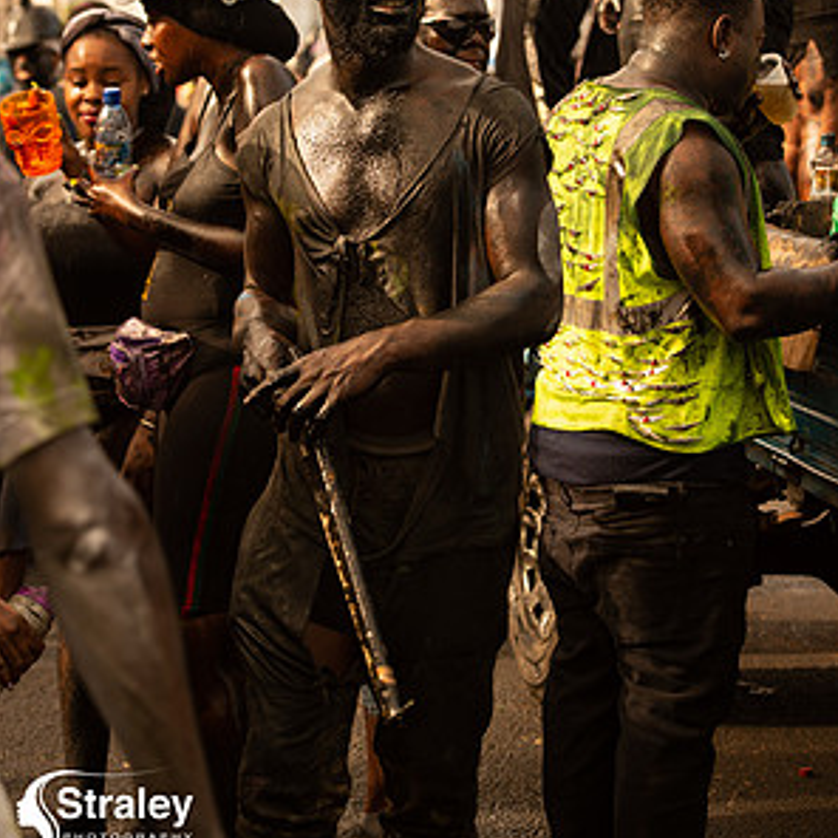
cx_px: 420
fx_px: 3177
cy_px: 232
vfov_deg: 15.0
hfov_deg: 15.0
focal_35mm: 116
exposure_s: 1/250
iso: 140
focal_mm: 90
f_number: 5.6
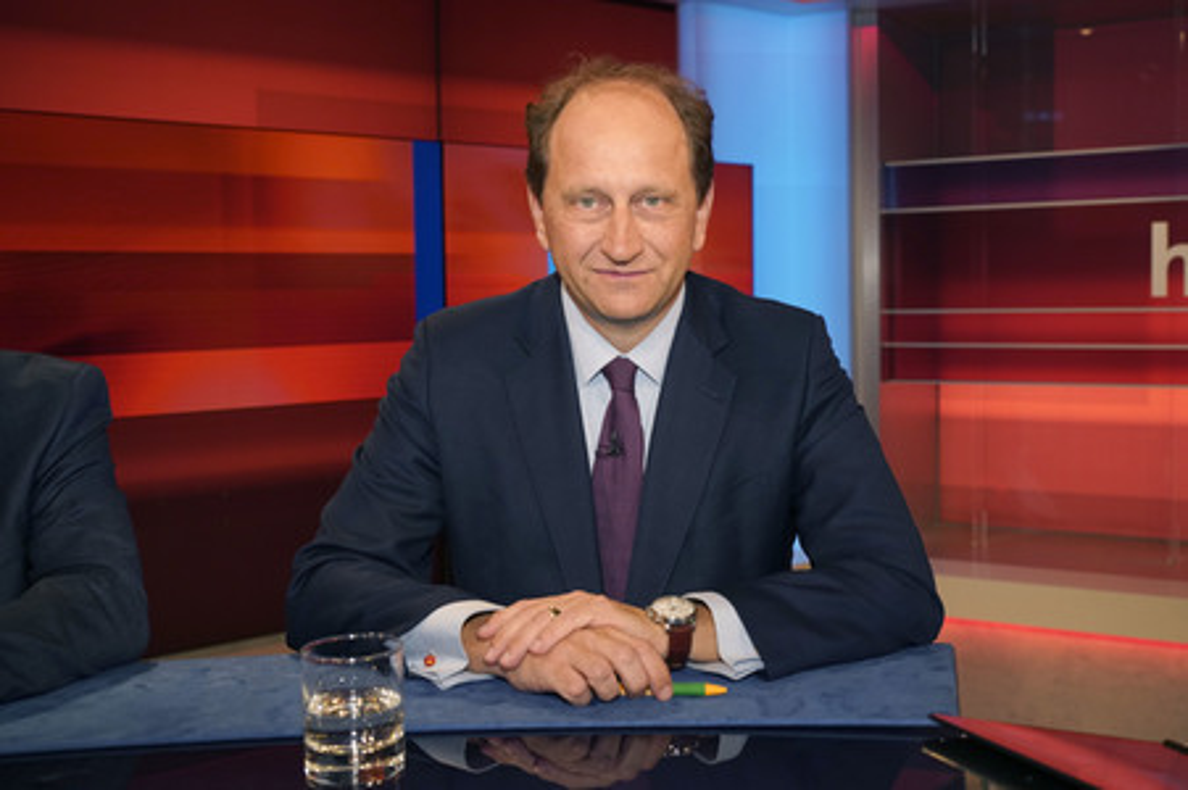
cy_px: 395
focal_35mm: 35
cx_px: 594
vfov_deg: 37.8
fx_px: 1154
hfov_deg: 54.5
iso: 1600
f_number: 4.5
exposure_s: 1/160
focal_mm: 35
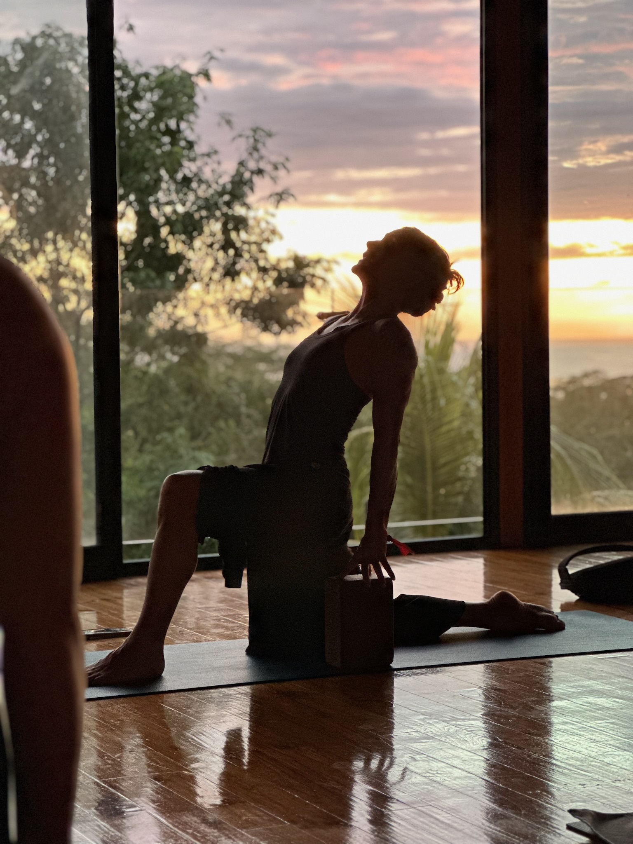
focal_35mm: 77
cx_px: 316
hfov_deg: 19.1
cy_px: 422
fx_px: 1877
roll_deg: -0.6
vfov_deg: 25.3
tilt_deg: -0.8
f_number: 2.8
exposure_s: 1/40
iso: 400
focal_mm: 9
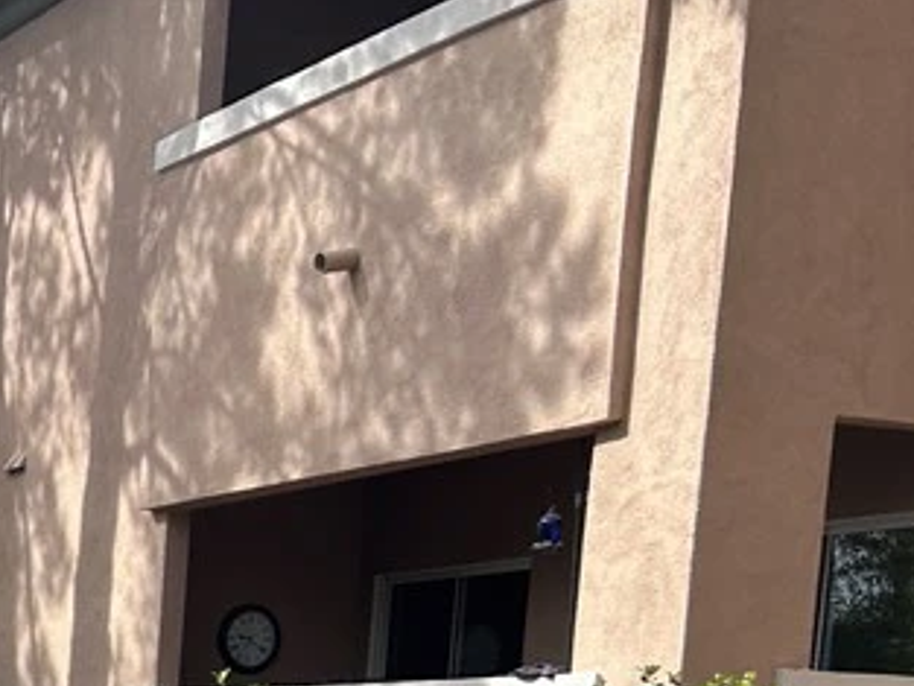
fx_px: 2245
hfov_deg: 19.8
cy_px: 1045
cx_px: -467
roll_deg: -2.0
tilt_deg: -7.4
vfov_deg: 15.9
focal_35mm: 85
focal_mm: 5.7
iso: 50
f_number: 1.5
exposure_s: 1/1183
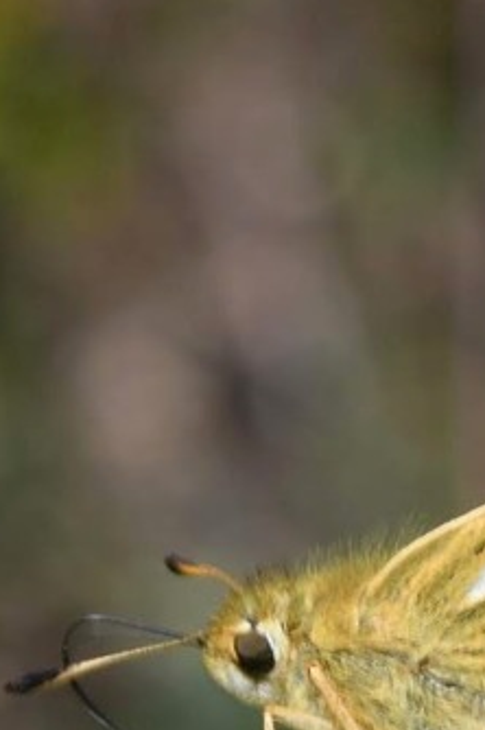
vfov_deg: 6.8
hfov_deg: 4.5
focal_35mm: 302
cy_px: 682
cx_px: 454
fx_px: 6114
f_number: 32
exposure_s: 1/60
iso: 250
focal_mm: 105
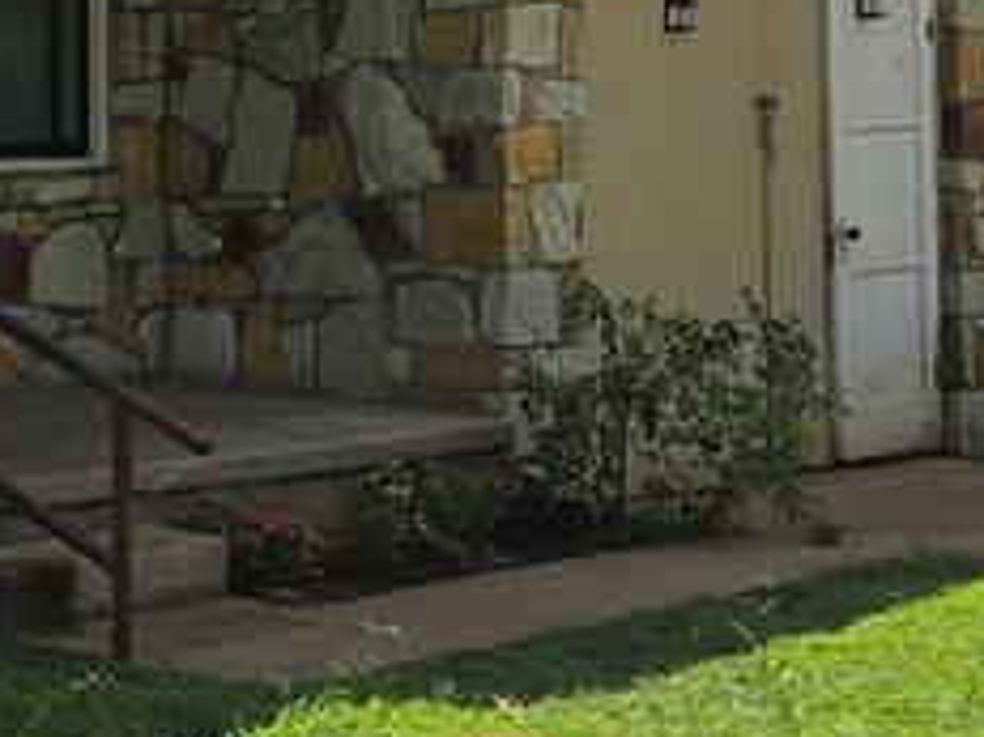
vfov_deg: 14.3
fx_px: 2898
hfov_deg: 17.5
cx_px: -460
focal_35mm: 102
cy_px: 13
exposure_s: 1/7891
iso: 80
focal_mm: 5.4
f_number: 1.8
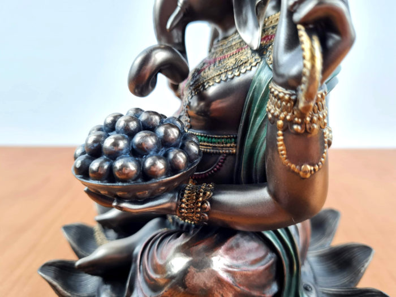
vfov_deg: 53.1
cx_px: 198
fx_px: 297
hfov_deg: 67.3
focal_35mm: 26
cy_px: 148
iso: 80
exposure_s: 1/120
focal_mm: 5.4
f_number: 1.8
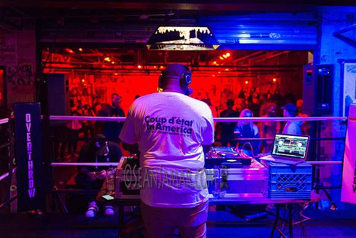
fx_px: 336
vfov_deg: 38.9
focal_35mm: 34
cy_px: 119
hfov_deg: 55.8
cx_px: 178
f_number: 2.8
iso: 4000
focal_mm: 34
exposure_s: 1/250
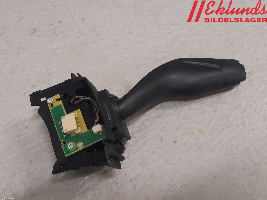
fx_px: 201
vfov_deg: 53.1
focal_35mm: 26
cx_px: 134
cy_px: 100
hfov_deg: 67.3
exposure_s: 1/50
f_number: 1.7
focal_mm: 3.93
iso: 125
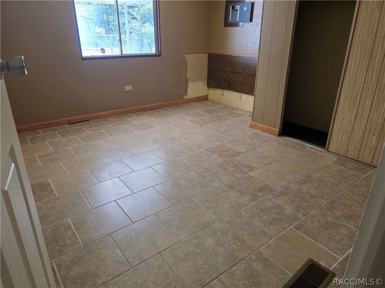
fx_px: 256
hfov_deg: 73.9
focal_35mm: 23
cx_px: 192
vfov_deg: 58.9
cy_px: 144
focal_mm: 6.3
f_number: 1.7
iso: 500
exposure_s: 1/120
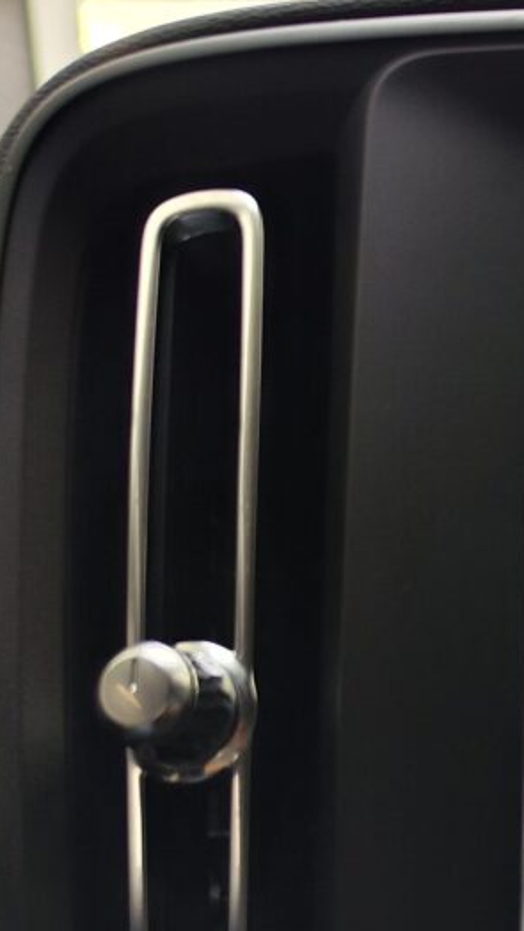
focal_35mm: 67
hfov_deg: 15.4
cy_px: 872
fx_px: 1654
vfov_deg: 29.8
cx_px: 950
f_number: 1.69
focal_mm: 7.01
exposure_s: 1/100
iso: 75
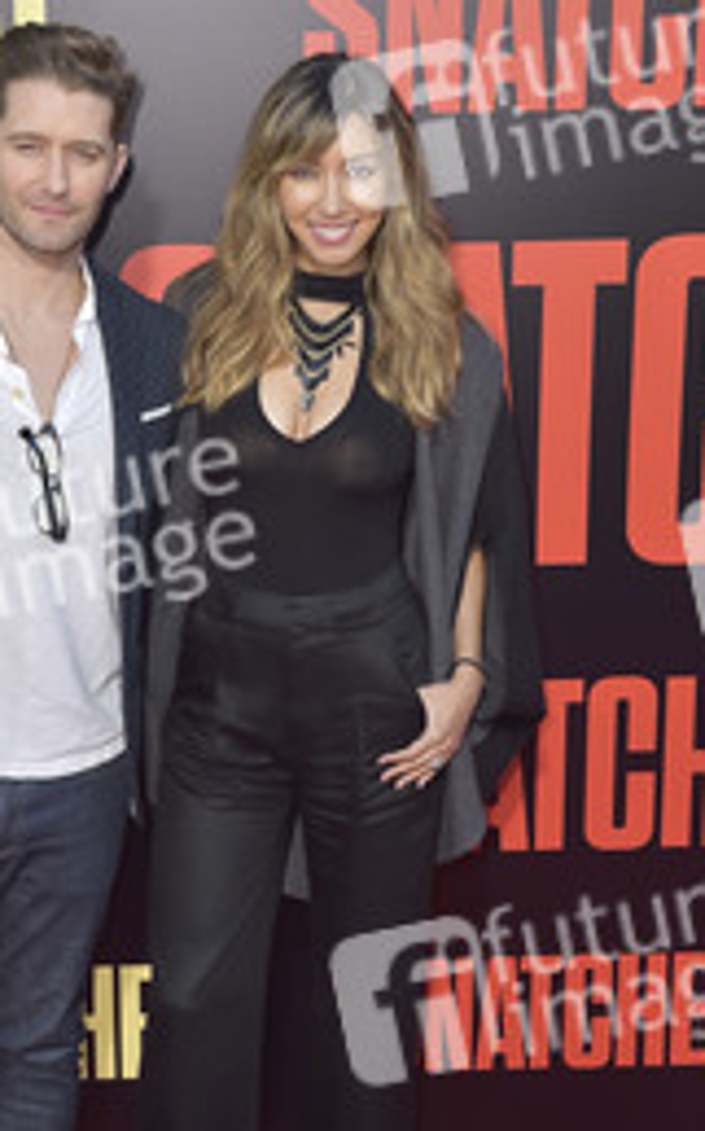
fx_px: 2339
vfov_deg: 27.0
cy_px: 763
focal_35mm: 76
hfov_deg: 17.0
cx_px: 160
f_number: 6.3
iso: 500
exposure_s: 1/320
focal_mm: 48
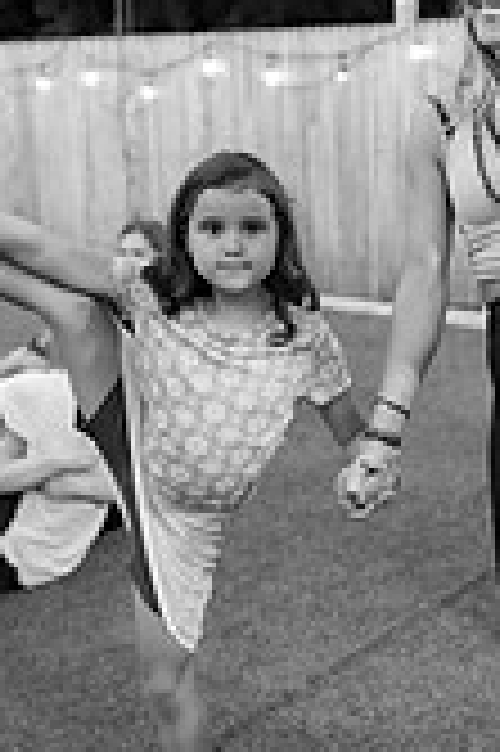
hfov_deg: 24.6
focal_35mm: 54
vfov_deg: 36.9
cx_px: 401
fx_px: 1127
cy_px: 338
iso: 1250
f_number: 2
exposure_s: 1/200
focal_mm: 20
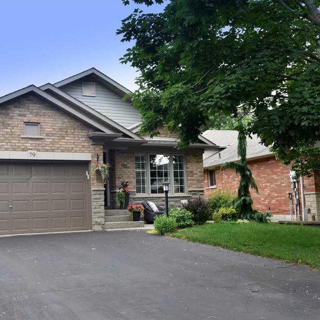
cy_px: 160
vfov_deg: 46.0
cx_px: 95
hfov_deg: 45.0
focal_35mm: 36
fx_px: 377
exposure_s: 1/250
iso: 500
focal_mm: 28
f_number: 8
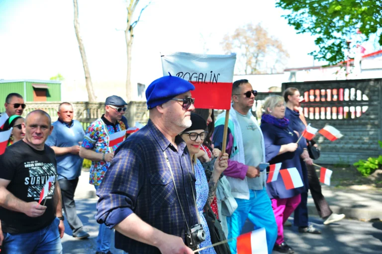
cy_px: 127
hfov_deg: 36.3
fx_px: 583
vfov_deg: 24.6
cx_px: 191
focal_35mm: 55
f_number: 4.5
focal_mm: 55
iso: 250
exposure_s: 1/200
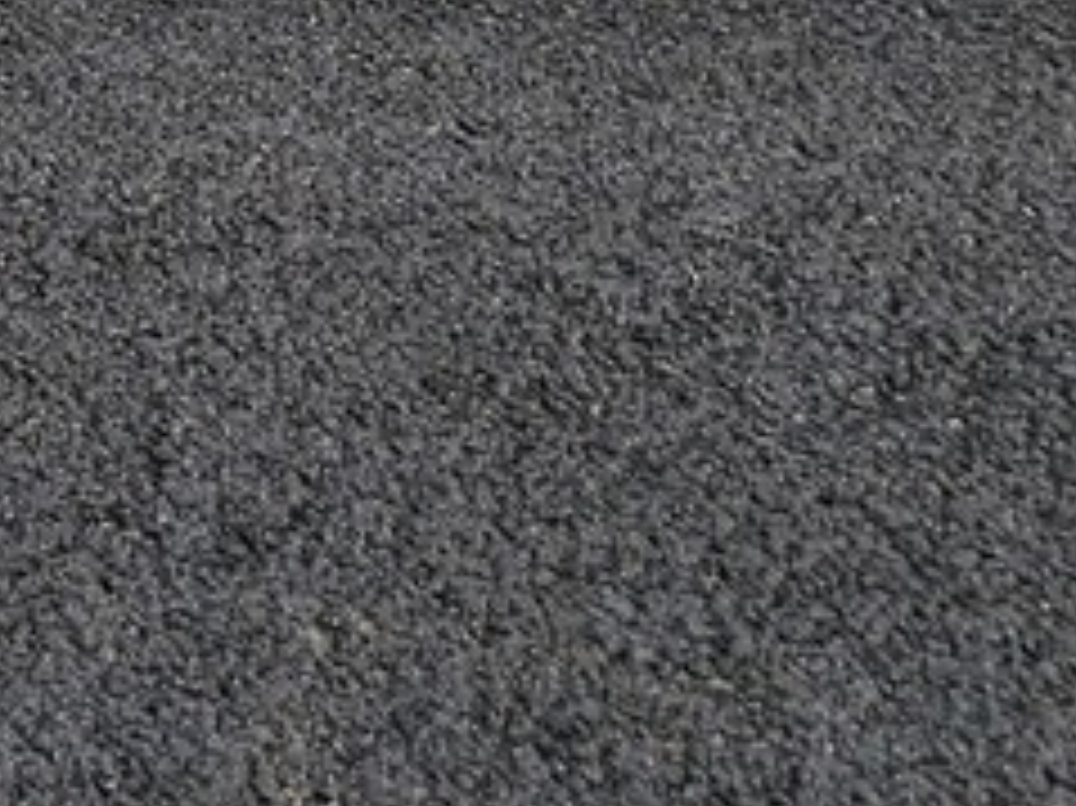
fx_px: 4785
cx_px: -293
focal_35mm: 154
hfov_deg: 12.5
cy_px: -1770
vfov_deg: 8.0
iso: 10
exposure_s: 1/596
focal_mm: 6.3
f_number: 1.7
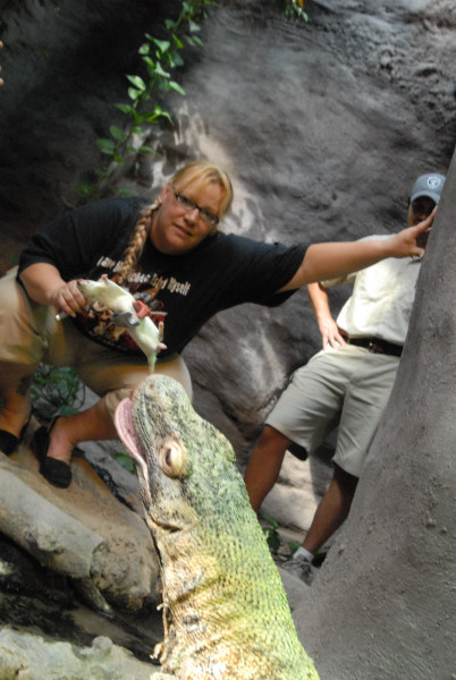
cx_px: 228
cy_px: 340
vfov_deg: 46.3
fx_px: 795
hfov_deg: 32.0
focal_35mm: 42
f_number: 6.3
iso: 1600
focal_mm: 28
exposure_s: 1/160
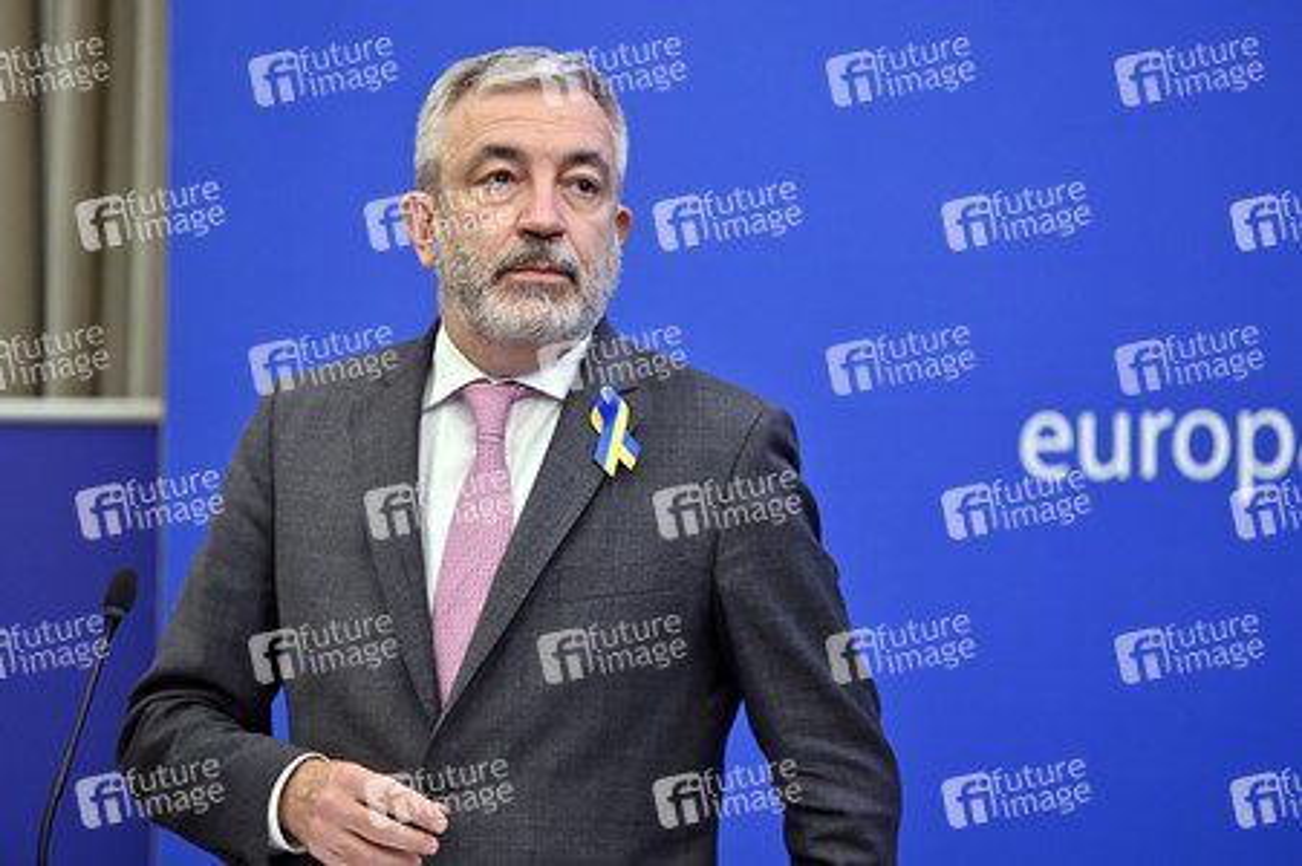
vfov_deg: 9.1
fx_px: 5421
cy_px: 433
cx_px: 651
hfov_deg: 13.7
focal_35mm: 150
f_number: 2.8
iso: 1600
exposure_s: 1/320
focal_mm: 150
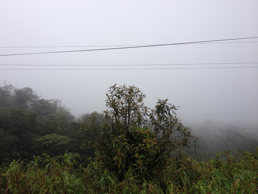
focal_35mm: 35
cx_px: 129
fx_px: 261
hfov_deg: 52.6
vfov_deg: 40.7
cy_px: 97
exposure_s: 1/1227
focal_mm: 4.28
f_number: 2.4
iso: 50
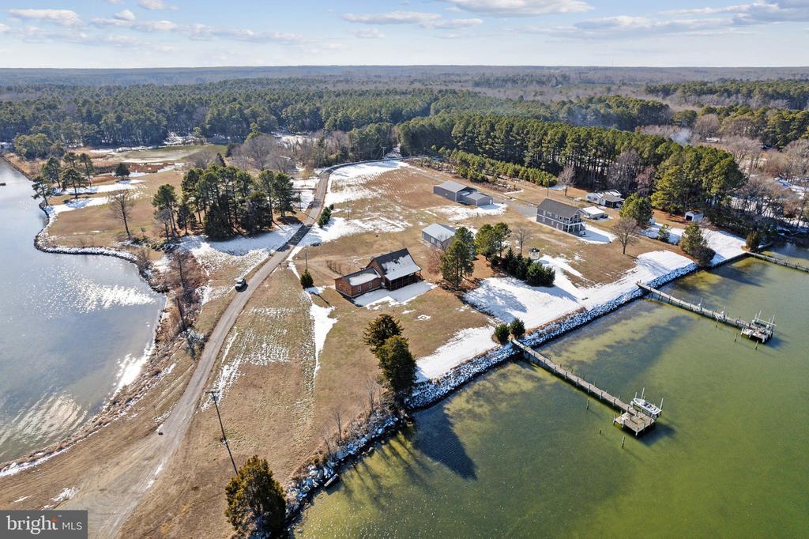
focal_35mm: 22
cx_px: 404
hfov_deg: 78.6
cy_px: 270
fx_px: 494
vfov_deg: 57.2
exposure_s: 1/3000
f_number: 2.8
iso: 100
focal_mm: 8.4
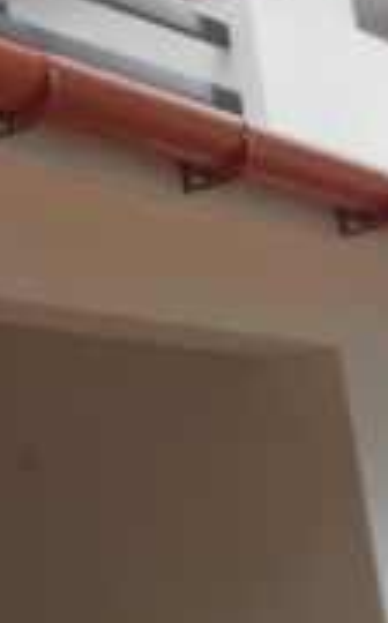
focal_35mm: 98
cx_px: -232
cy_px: 55
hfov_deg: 12.5
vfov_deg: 20.8
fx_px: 1663
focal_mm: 4.6
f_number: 3.2
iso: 80
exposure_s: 1/60
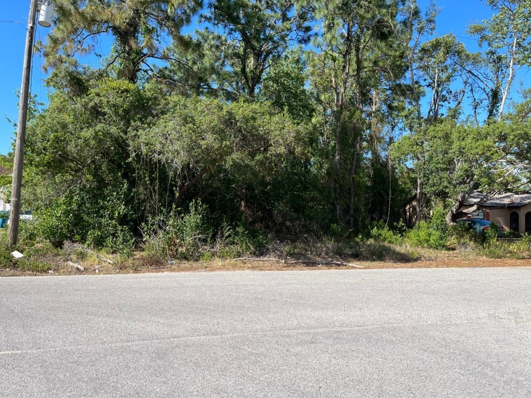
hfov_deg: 67.3
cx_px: 266
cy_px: 199
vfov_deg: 53.1
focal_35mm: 26
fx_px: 399
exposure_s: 1/2101
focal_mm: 5.1
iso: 50
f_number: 1.6
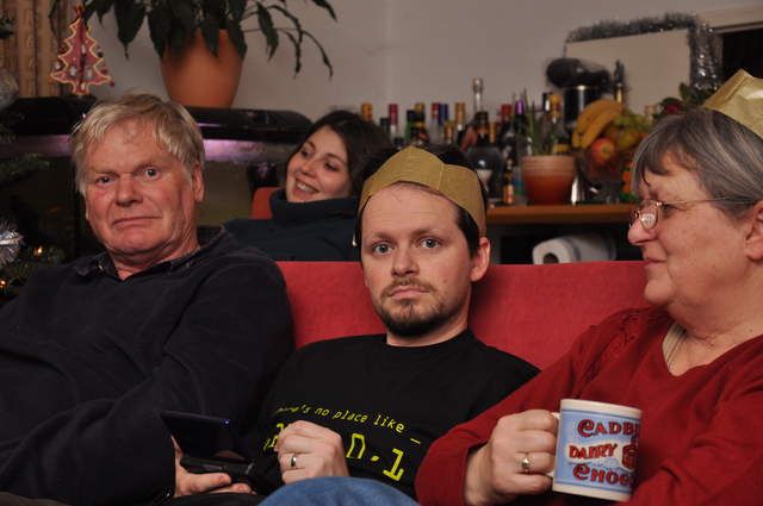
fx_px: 1842
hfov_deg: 23.4
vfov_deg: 15.7
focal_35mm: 87
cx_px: 382
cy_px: 253
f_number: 5.6
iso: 640
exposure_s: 1/200
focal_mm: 58
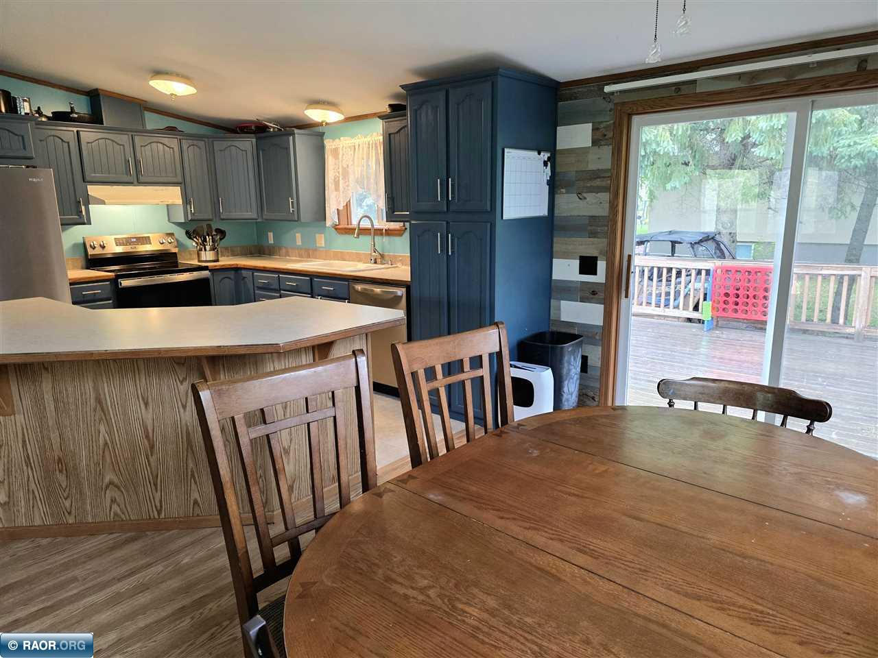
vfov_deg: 58.9
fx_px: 583
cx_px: 439
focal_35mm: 23
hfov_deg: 73.9
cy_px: 329
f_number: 1.7
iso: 320
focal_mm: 6.3
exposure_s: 1/120
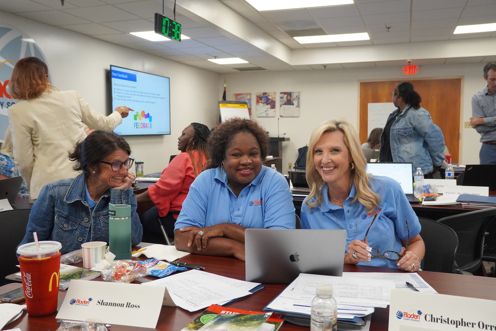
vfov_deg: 38.4
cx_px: 248
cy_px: 166
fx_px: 475
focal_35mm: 34
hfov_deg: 55.1
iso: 1600
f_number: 4
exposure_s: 1/160
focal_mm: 23
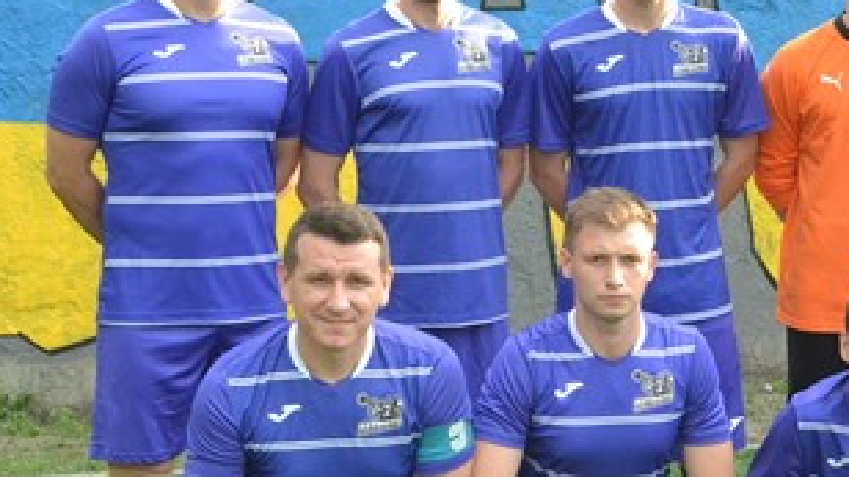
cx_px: 733
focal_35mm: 98
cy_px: 307
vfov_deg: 12.3
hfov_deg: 21.4
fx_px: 2205
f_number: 10
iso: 3200
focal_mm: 30
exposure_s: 1/400
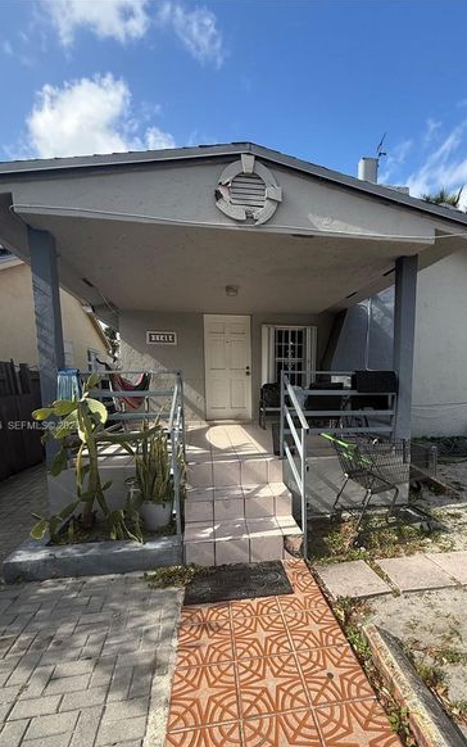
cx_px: 269
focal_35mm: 17
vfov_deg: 93.7
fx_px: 346
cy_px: 427
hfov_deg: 67.6
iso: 50
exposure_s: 1/799
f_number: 2.2
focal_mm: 2.22
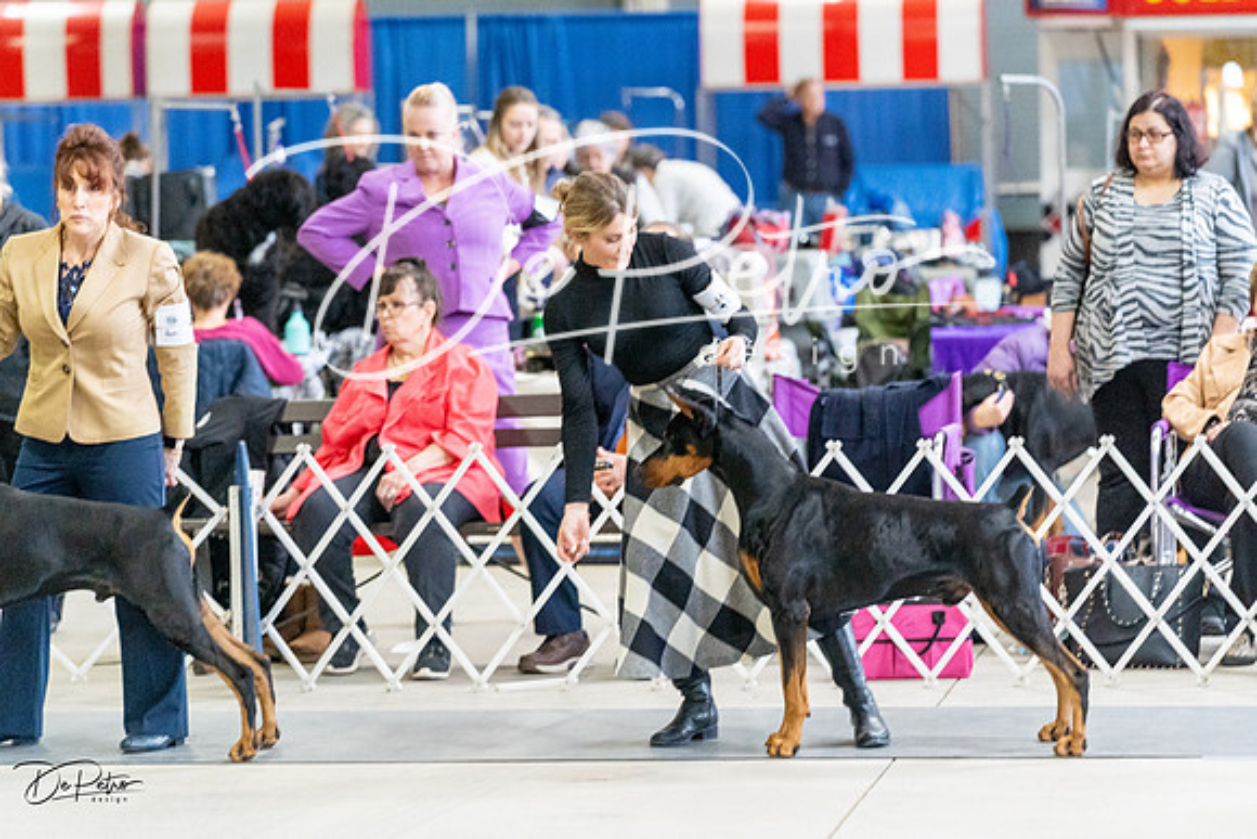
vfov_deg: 8.3
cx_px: 628
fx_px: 5762
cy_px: 420
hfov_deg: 12.4
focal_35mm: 165
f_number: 4
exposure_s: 1/320
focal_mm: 165
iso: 6400
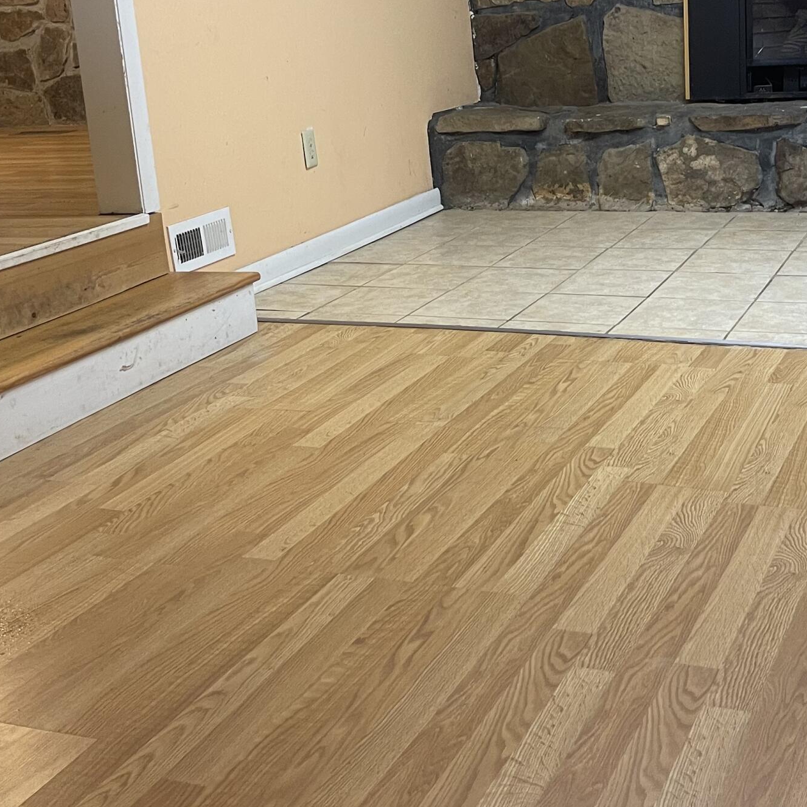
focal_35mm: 50
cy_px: 225
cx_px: 556
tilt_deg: -11.9
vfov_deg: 33.5
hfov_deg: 33.6
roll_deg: +3.8
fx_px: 1319
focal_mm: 5.1
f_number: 1.6
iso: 125
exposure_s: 1/60
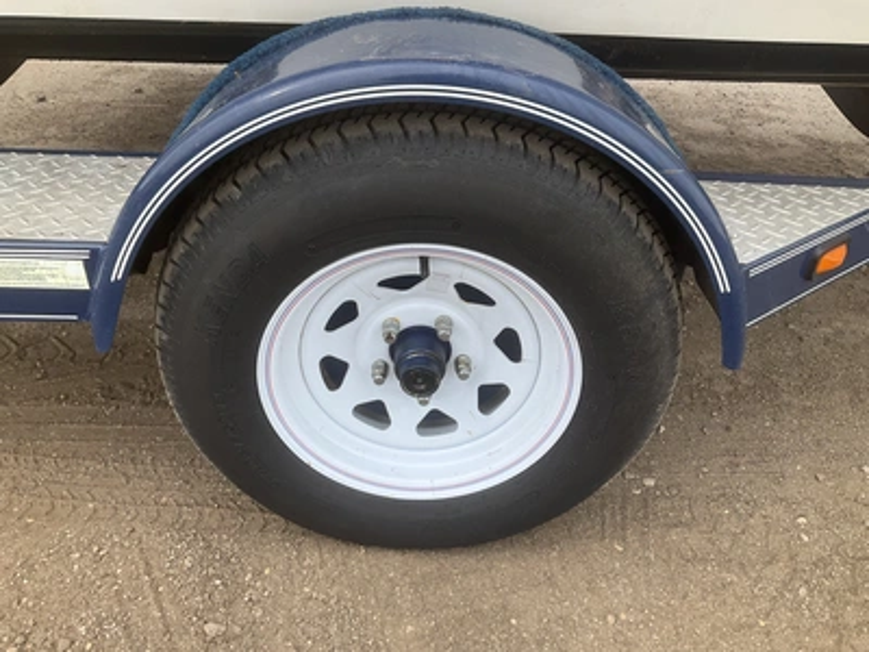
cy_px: 326
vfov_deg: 48.2
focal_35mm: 29
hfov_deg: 61.7
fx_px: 728
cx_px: 434
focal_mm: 3
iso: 25
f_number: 1.8
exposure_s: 1/580
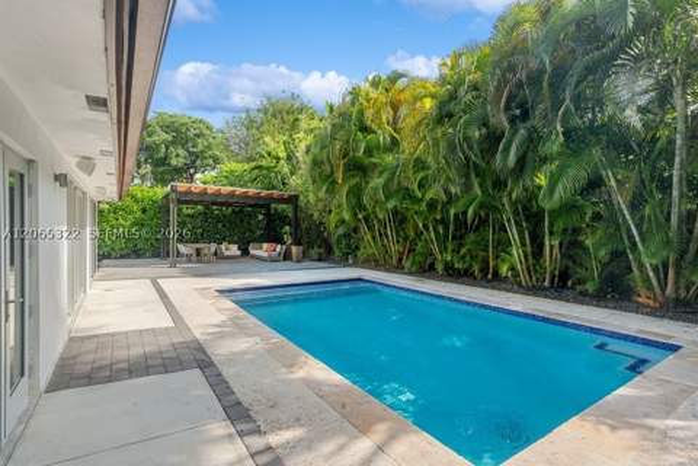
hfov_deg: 93.3
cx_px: 349
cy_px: 233
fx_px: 330
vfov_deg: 70.4
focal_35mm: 17
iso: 200
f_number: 8
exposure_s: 1/250
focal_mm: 17
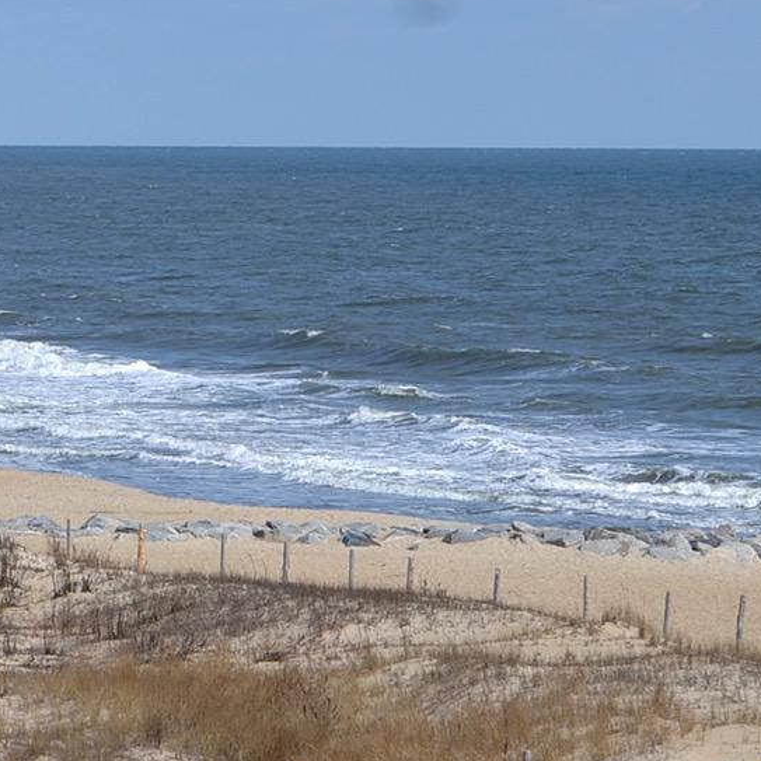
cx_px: -343
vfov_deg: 6.6
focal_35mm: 265
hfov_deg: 6.5
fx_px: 6581
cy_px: 184
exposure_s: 1/320
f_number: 9
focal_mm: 55
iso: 100
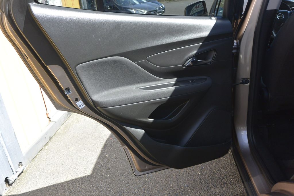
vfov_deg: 45.0
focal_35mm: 29
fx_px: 237
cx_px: 147
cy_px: 98
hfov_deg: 63.7
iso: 160
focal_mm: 11
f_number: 3.5
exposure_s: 1/400
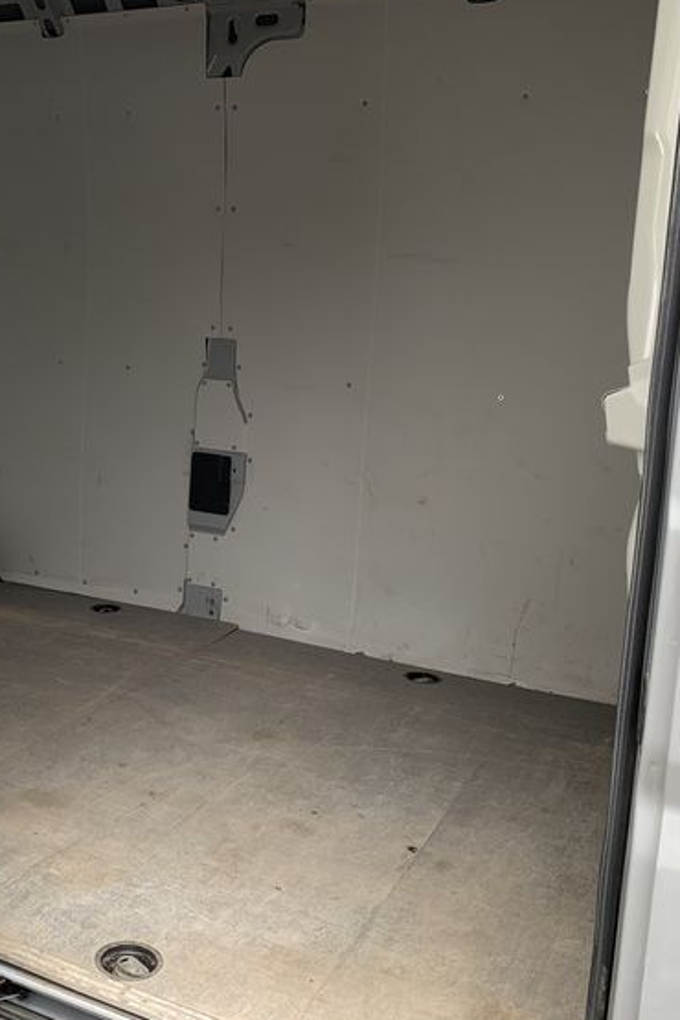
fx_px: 1105
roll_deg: -1.2
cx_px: 153
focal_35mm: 39
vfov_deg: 49.5
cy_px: 474
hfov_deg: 33.4
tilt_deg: -4.5
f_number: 1.8
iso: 25
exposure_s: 1/292
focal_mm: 4.25
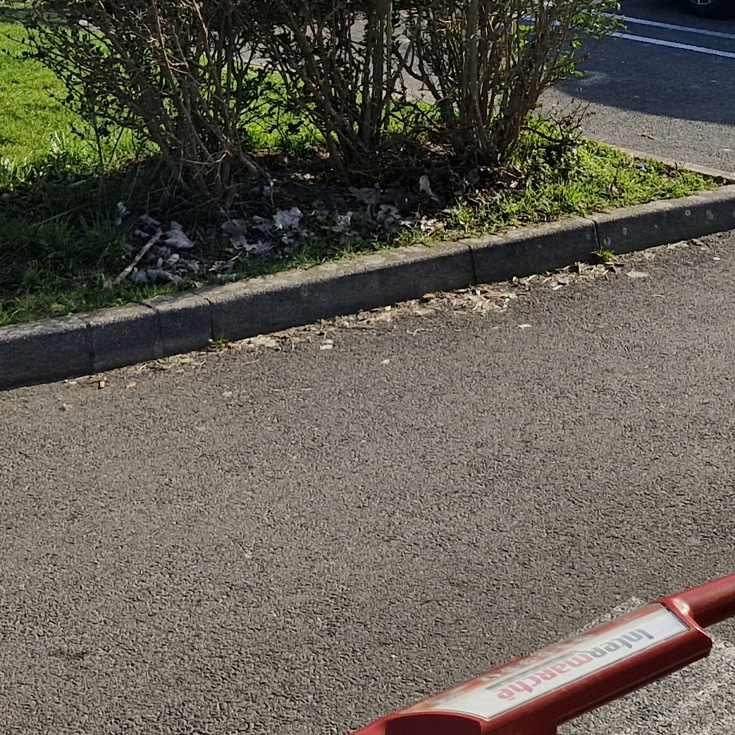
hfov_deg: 22.2
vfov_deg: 19.8
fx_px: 1874
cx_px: 382
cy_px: -304
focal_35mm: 78
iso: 50
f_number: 1.8
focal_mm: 5.54
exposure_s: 1/2536
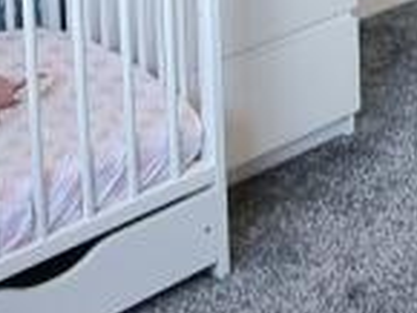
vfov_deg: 12.9
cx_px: 584
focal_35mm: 92
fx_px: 1109
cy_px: -396
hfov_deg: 19.2
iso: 64
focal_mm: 2.2
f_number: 2.2
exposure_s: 1/50
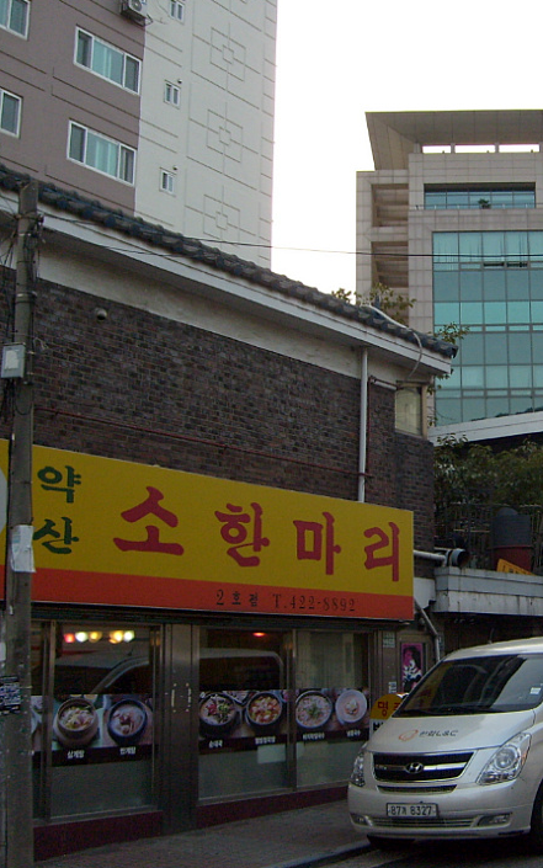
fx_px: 1183
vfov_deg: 40.3
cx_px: 491
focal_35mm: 50
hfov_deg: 25.1
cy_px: 434
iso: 80
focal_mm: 5.8
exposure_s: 1/60
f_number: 7.1
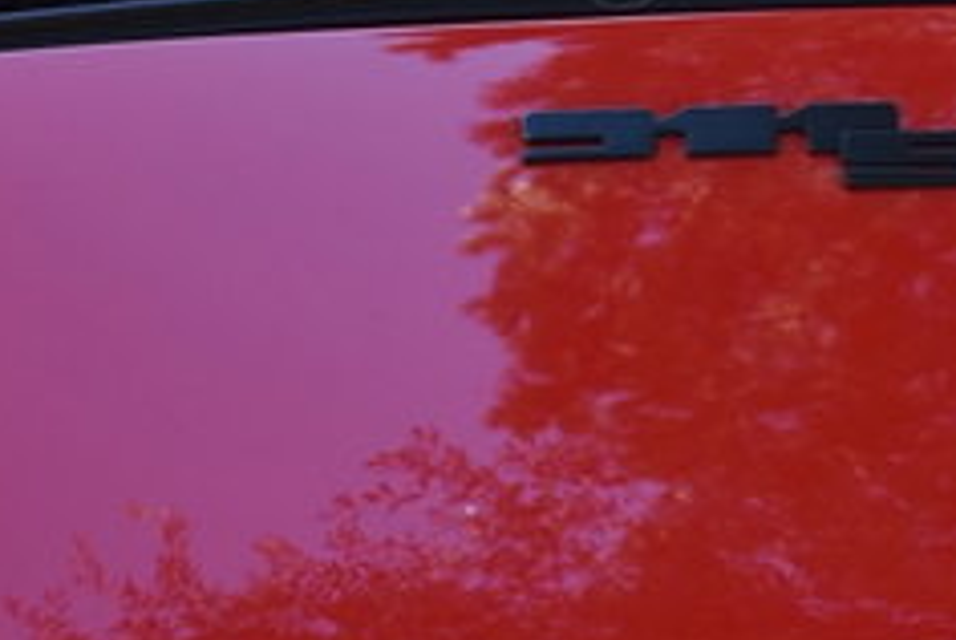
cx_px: 820
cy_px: -53
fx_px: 3500
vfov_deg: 10.3
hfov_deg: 15.4
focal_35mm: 132
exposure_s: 1/250
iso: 400
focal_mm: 27
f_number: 4.2
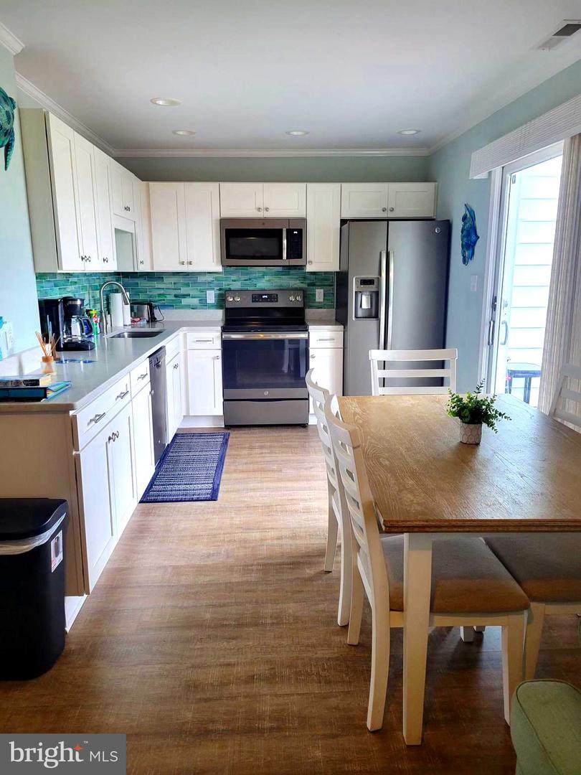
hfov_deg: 53.1
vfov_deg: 67.3
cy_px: 388
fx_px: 582
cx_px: 290
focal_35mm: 26
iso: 200
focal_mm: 5.4
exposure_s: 1/120
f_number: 1.8
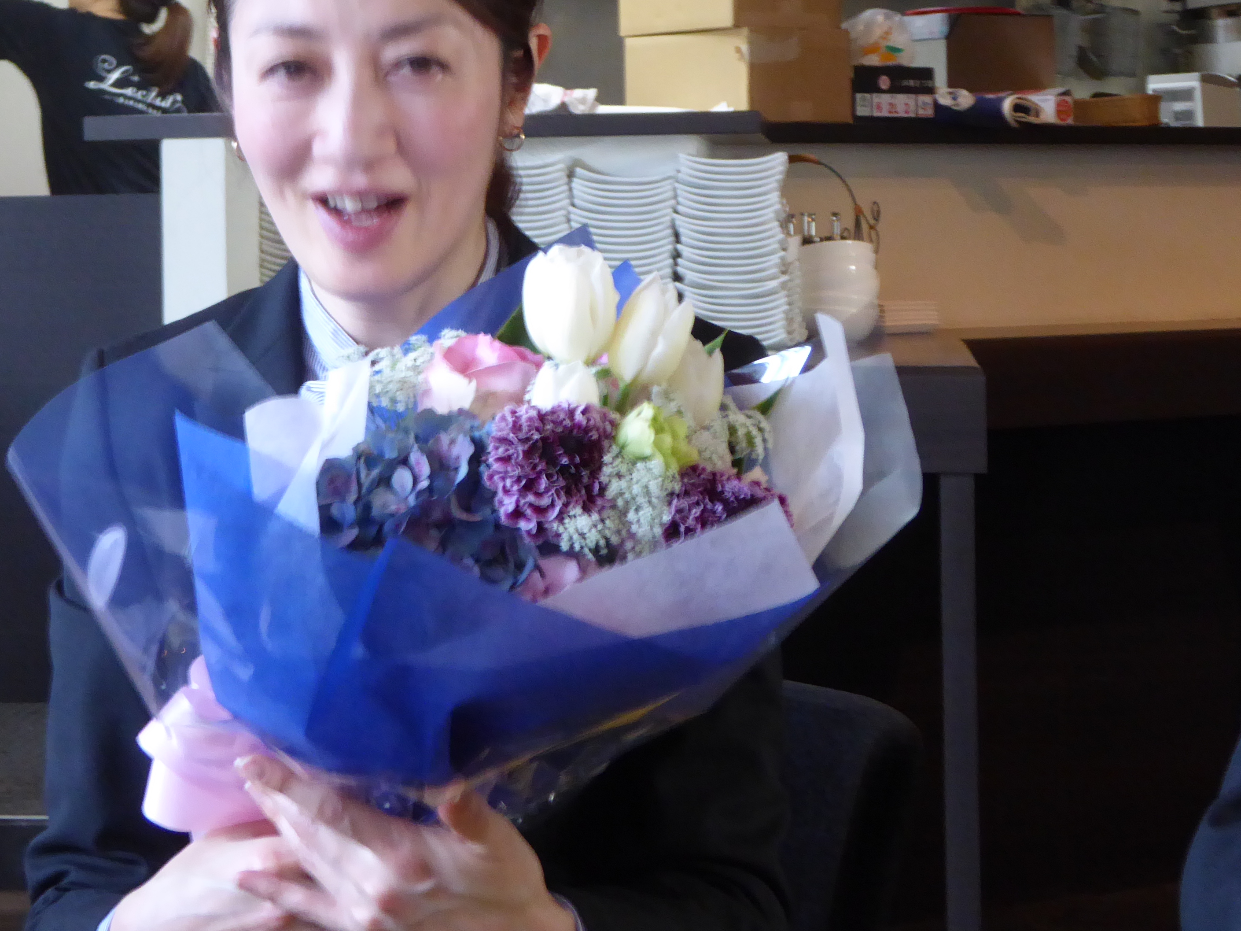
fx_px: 3549
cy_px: 204
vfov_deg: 14.9
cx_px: 315
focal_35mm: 99
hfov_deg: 19.7
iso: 400
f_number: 4.2
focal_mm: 10.3
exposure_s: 1/15
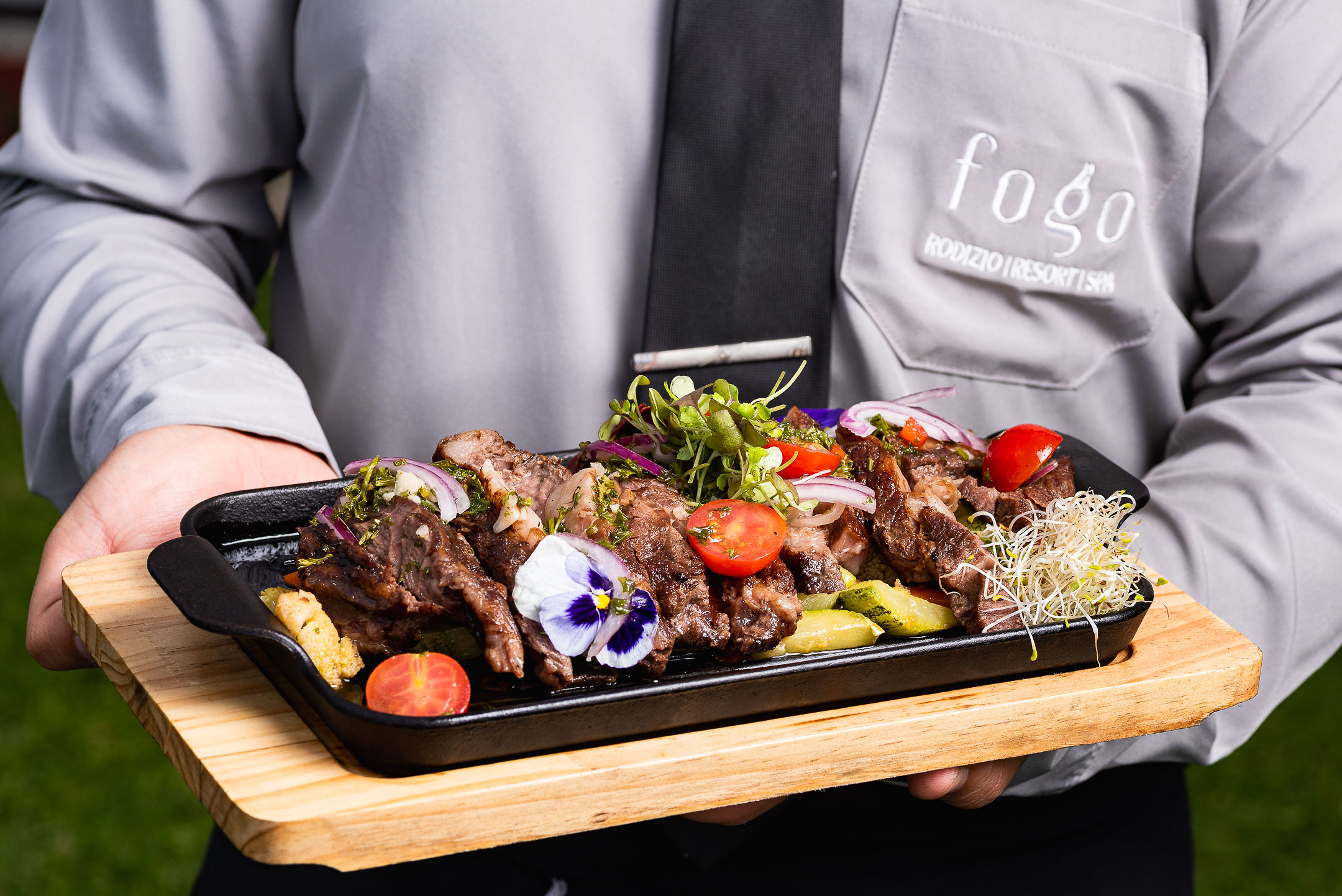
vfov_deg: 13.7
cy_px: 448
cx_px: 671
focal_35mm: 100
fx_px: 3729
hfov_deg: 20.4
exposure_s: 1/160
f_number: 11
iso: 200
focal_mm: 100
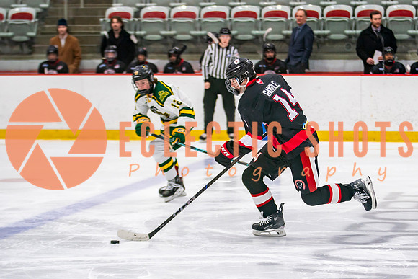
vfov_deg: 8.4
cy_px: 140
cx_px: 295
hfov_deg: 12.5
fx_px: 1899
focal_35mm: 163
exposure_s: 1/640
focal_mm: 100
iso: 800
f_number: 2.8
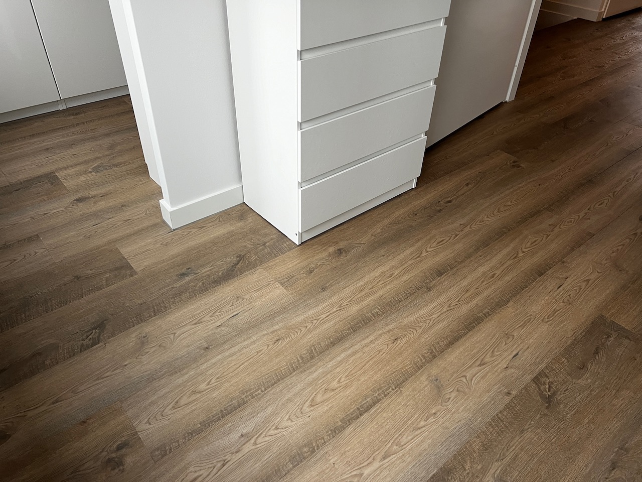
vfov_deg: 53.1
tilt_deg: -38.5
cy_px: 241
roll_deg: -1.2
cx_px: 321
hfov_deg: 67.3
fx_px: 482
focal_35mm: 26
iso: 125
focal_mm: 5.7
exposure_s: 1/85
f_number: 1.5
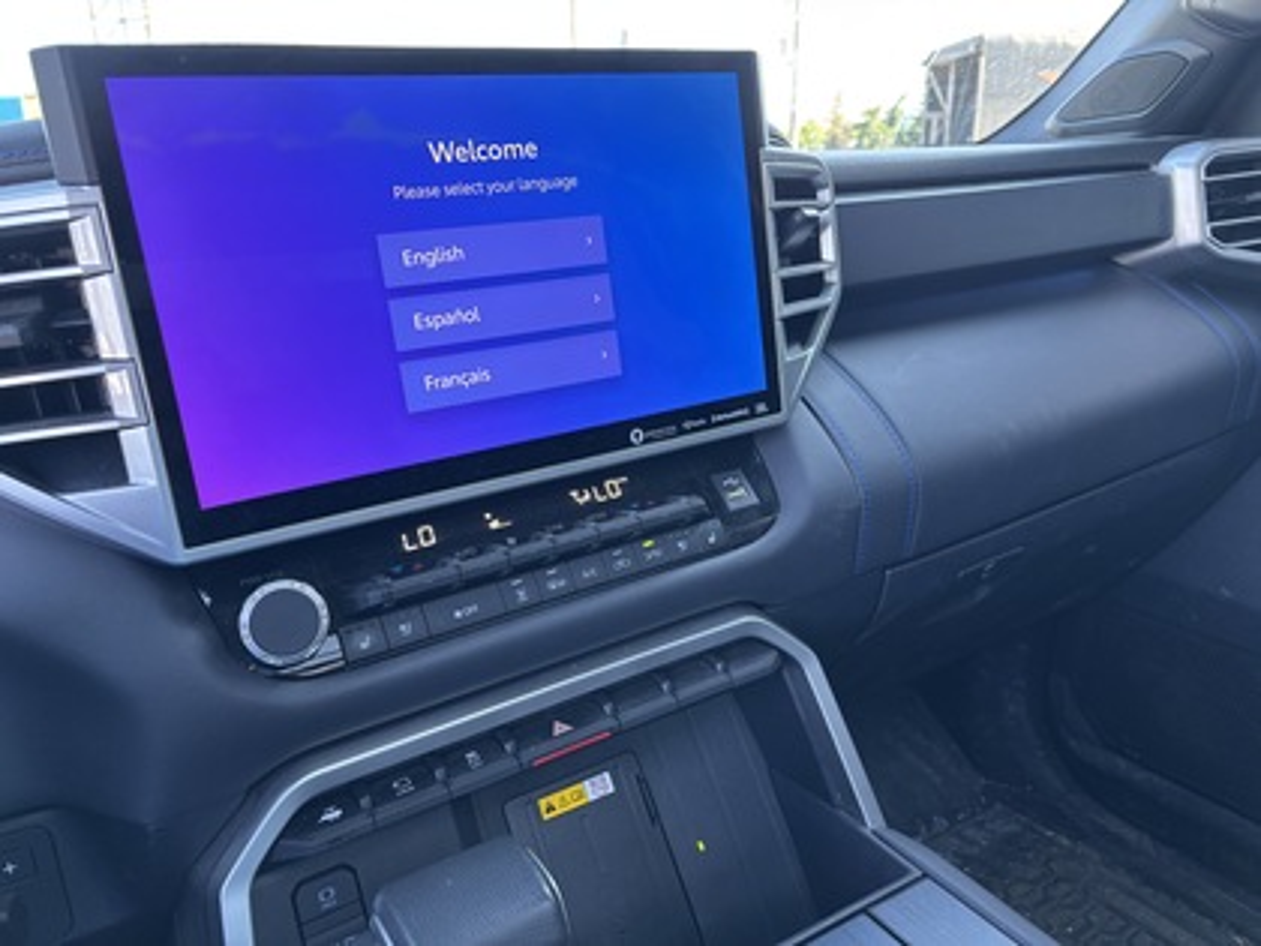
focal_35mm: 26
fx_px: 947
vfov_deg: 53.1
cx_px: 630
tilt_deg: -19.0
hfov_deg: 67.3
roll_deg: +0.5
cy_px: 473
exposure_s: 1/113
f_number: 1.6
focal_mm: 5.96
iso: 125
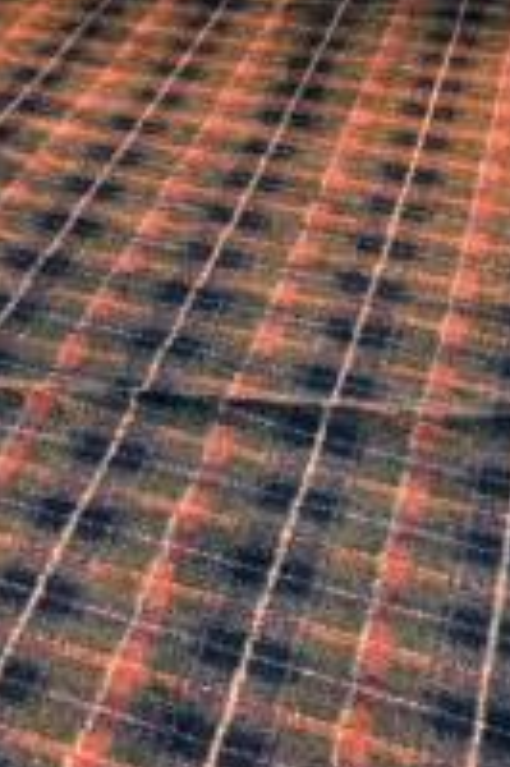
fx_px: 2235
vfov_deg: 16.1
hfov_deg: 9.7
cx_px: -1062
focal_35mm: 105
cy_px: -663
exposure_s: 1/60
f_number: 4
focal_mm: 14
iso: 3200
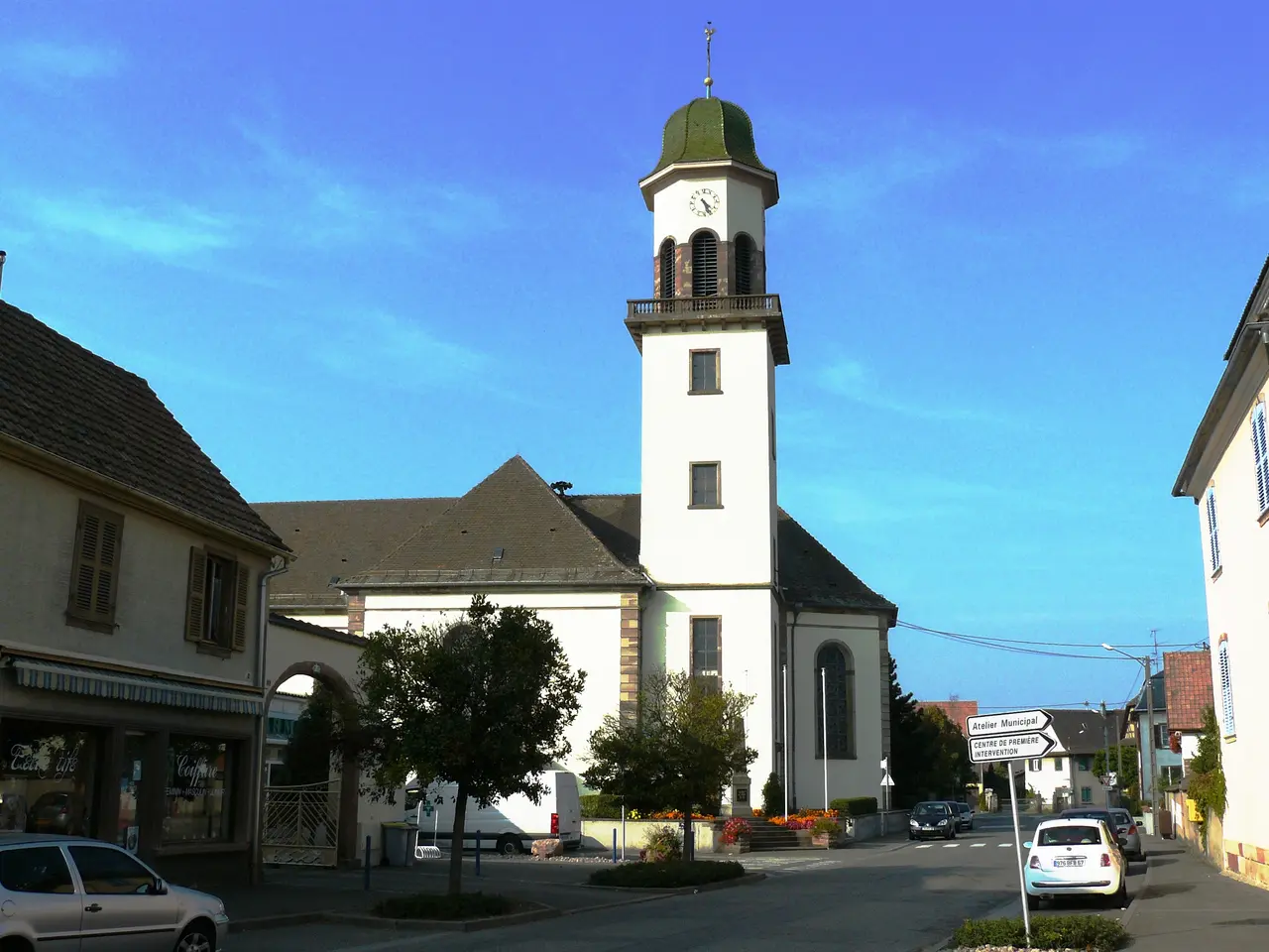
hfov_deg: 51.4
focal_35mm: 36
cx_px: 634
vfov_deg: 39.7
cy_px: 476
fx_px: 1320
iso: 100
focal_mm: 6
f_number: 6.3
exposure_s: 1/400
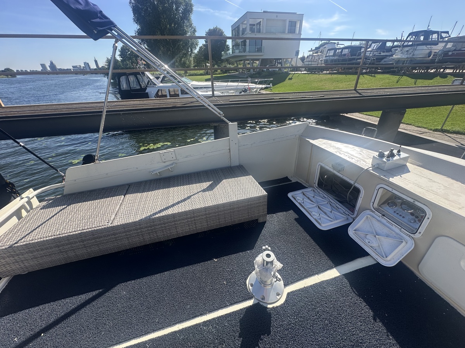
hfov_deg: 102.1
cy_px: 174
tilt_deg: -28.9
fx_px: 188
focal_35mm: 14
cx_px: 232
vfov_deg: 85.7
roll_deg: +1.2
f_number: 2.2
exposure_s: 1/979
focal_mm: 2.22
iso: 40
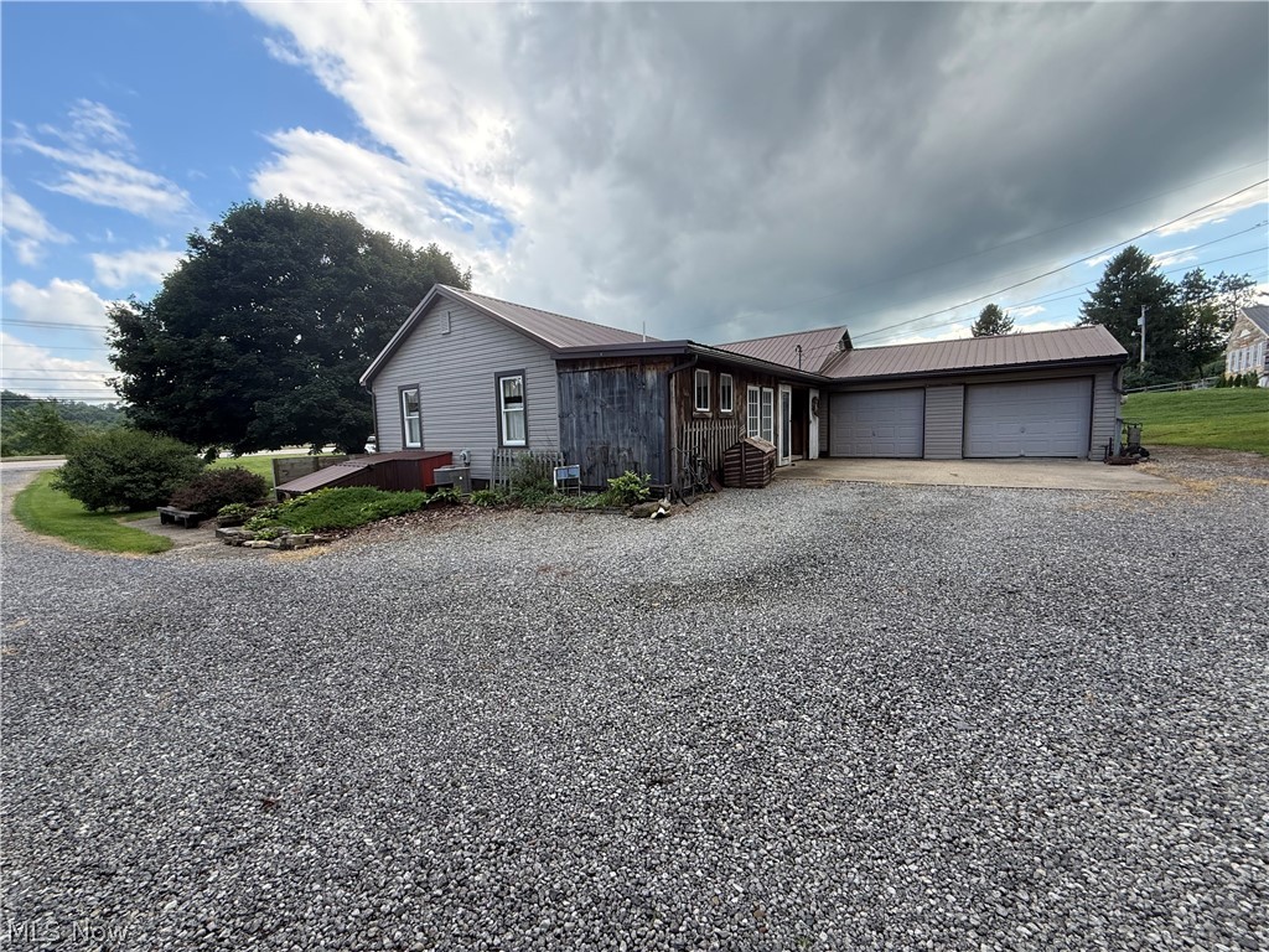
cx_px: 634
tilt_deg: -4.3
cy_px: 476
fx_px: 513
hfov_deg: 102.1
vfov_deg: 85.7
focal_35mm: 14
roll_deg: +1.0
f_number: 2.2
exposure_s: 1/482
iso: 64
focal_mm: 2.22
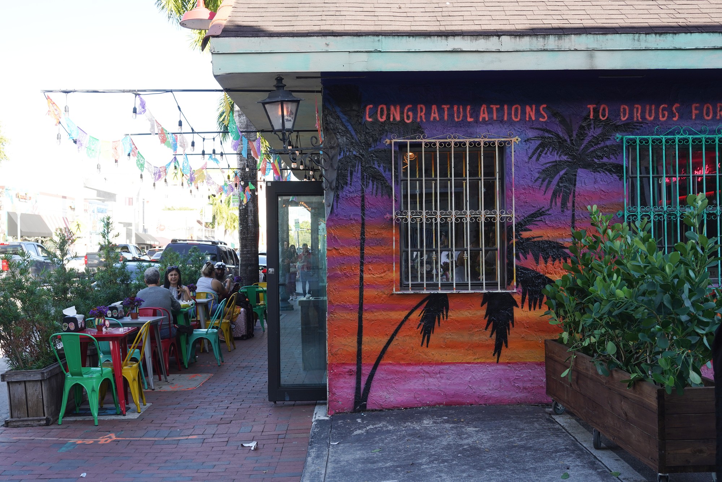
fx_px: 842
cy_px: 241
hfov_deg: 46.4
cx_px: 361
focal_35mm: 42
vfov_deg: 31.9
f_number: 10
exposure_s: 1/100
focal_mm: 42
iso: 400
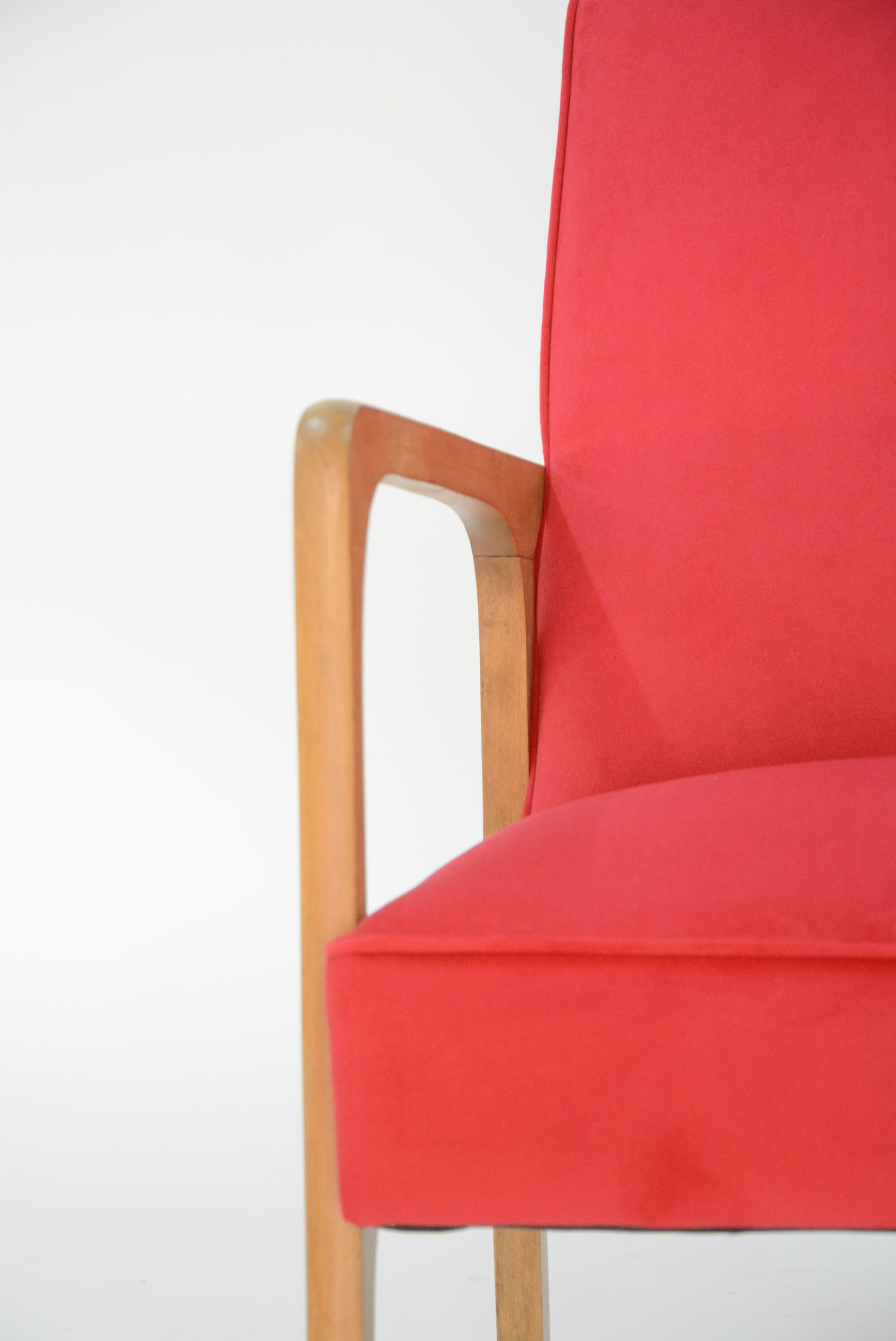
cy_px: 670
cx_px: 448
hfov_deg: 13.1
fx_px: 3912
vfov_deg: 19.4
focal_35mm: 105
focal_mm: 70
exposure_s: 1/30
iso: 1800
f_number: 5.3
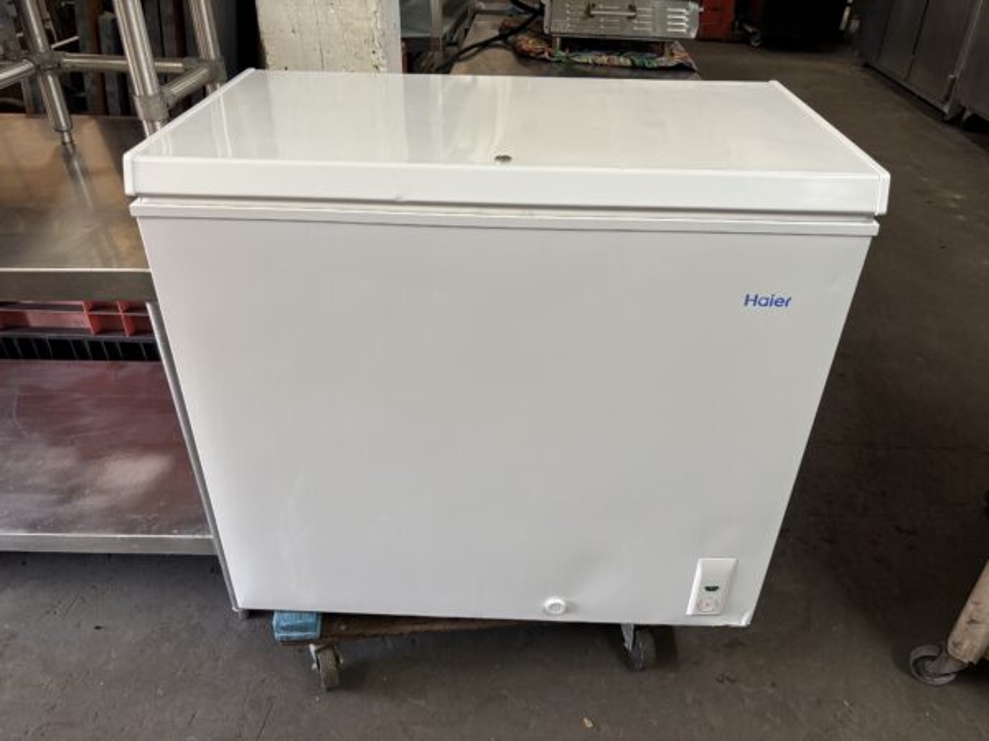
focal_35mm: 26
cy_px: 370
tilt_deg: -32.9
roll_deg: +0.0
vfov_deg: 53.1
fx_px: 743
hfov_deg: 67.3
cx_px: 494
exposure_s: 1/60
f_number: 1.6
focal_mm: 5.96
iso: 160
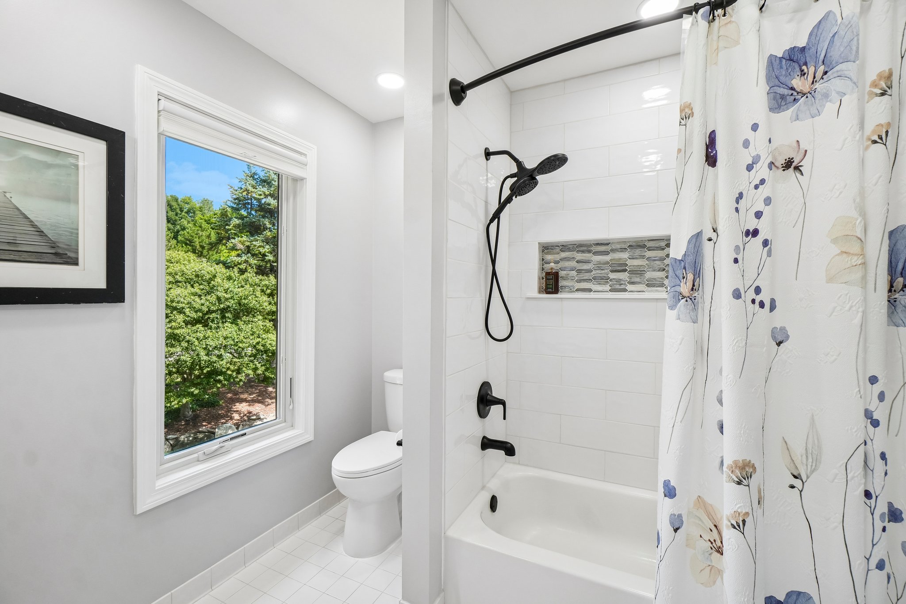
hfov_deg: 100.4
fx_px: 377
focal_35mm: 15
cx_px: 453
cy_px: 302
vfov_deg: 77.3
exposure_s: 1/30
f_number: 8
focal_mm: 10
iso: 200
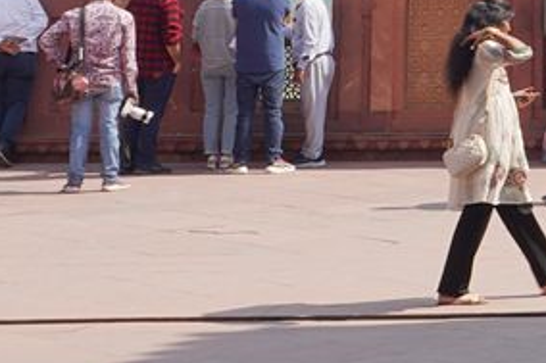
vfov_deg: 7.9
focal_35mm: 169
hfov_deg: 10.3
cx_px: 1361
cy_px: -246
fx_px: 2562
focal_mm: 24
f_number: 13
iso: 100
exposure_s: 1/100
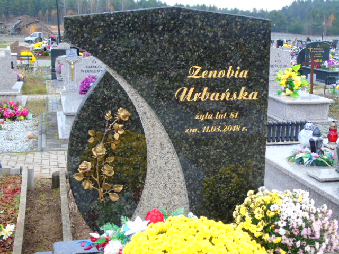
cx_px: 170
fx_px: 529
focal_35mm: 54
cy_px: 127
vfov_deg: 27.0
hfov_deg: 35.5
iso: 160
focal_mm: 9.6
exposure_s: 1/30
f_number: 4.3
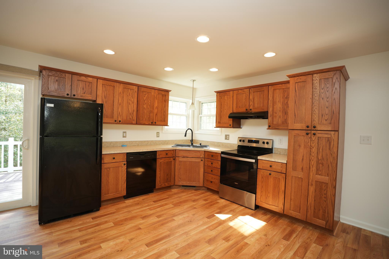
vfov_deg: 73.7
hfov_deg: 96.7
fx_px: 173
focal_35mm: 16
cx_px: 194
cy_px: 130
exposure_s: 1/60
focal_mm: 16
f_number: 2.8
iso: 200
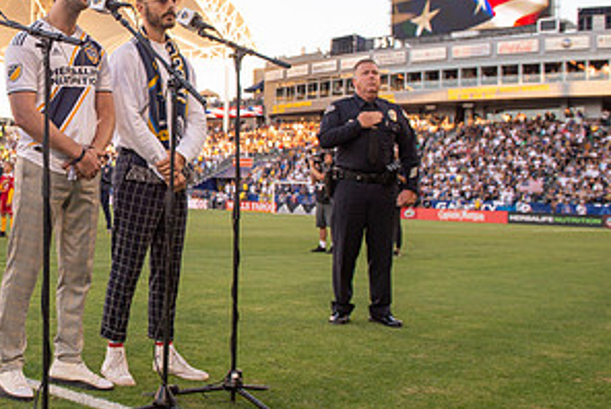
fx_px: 798
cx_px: 56
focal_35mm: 47
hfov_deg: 38.8
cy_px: 141
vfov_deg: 28.6
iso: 160
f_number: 4.5
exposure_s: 1/500
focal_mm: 24
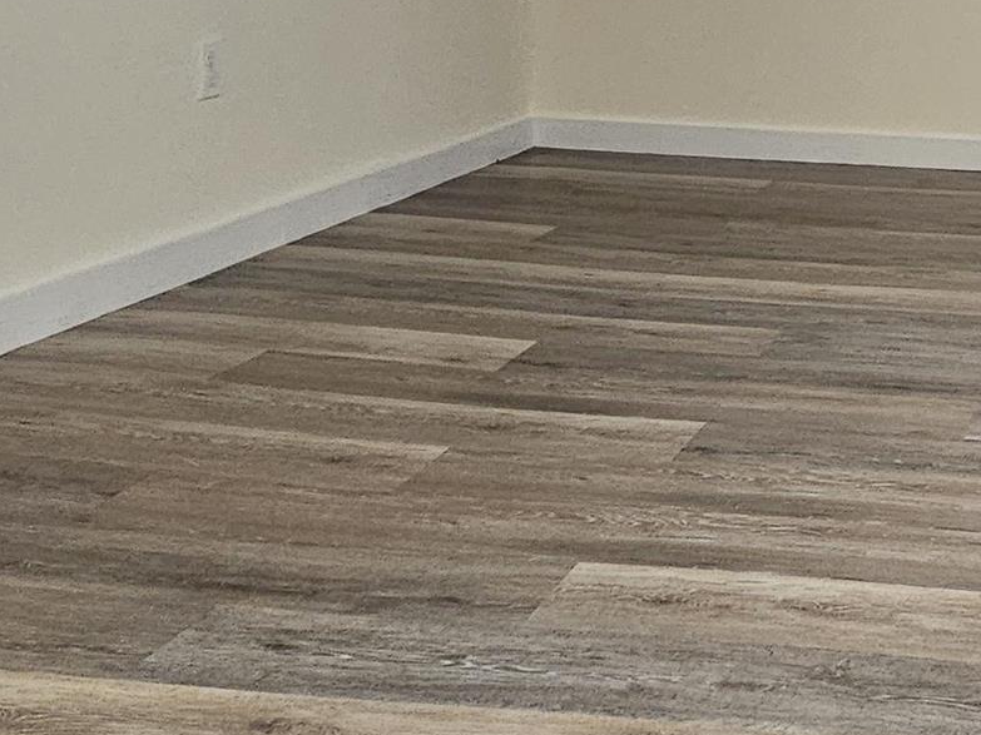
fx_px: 1445
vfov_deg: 26.3
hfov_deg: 32.6
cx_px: 1101
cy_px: -78
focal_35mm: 51
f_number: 2.2
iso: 400
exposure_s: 1/60
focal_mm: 2.2
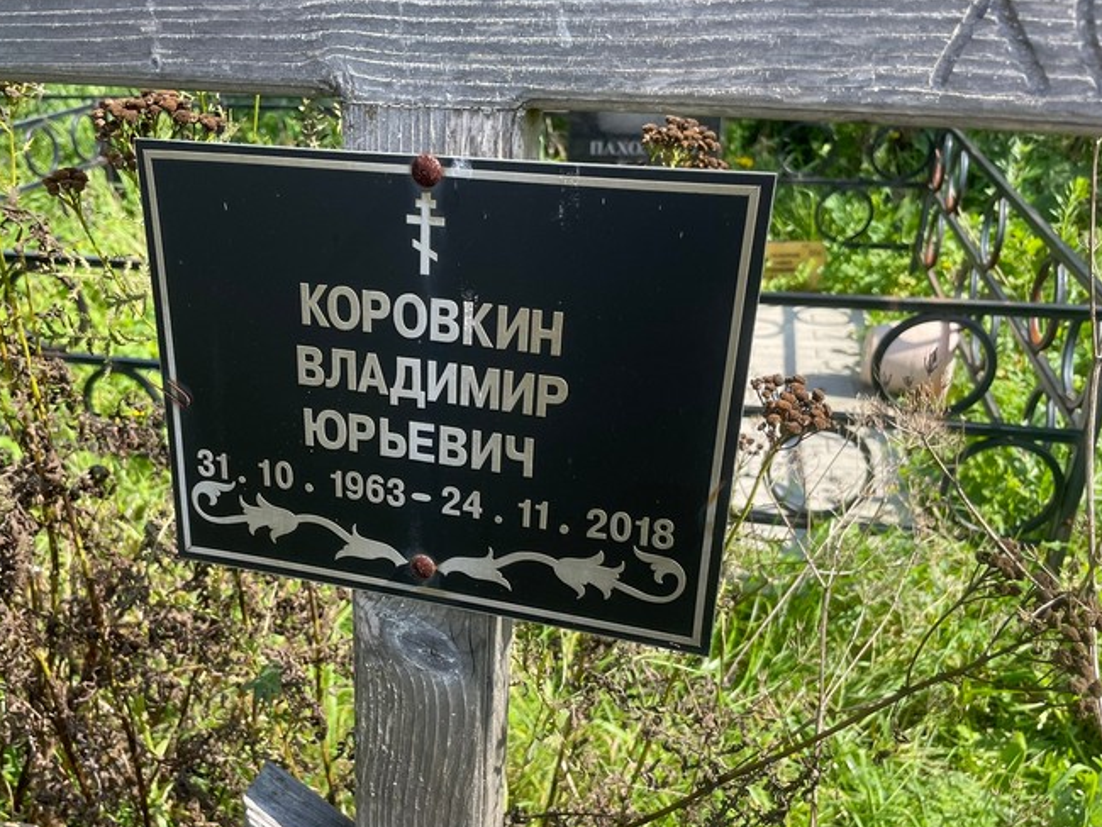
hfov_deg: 56.3
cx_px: 437
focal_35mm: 32
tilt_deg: -29.0
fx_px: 1019
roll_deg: +2.9
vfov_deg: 44.0
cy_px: 490
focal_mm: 4.2
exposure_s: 1/988
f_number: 1.6
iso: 32
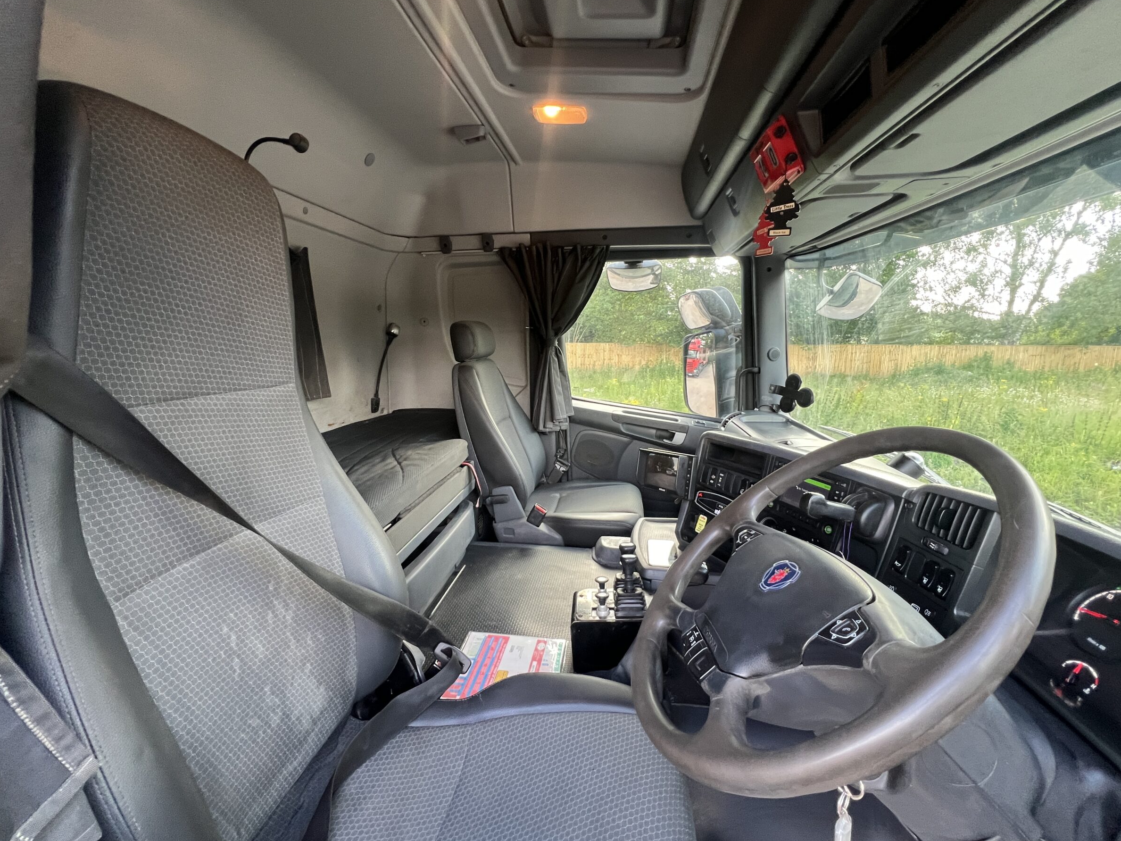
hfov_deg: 102.1
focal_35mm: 14
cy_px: 416
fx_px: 453
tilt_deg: -7.8
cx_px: 556
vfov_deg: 85.7
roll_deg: -0.3
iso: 200
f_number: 1.8
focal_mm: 1.57
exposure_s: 1/99
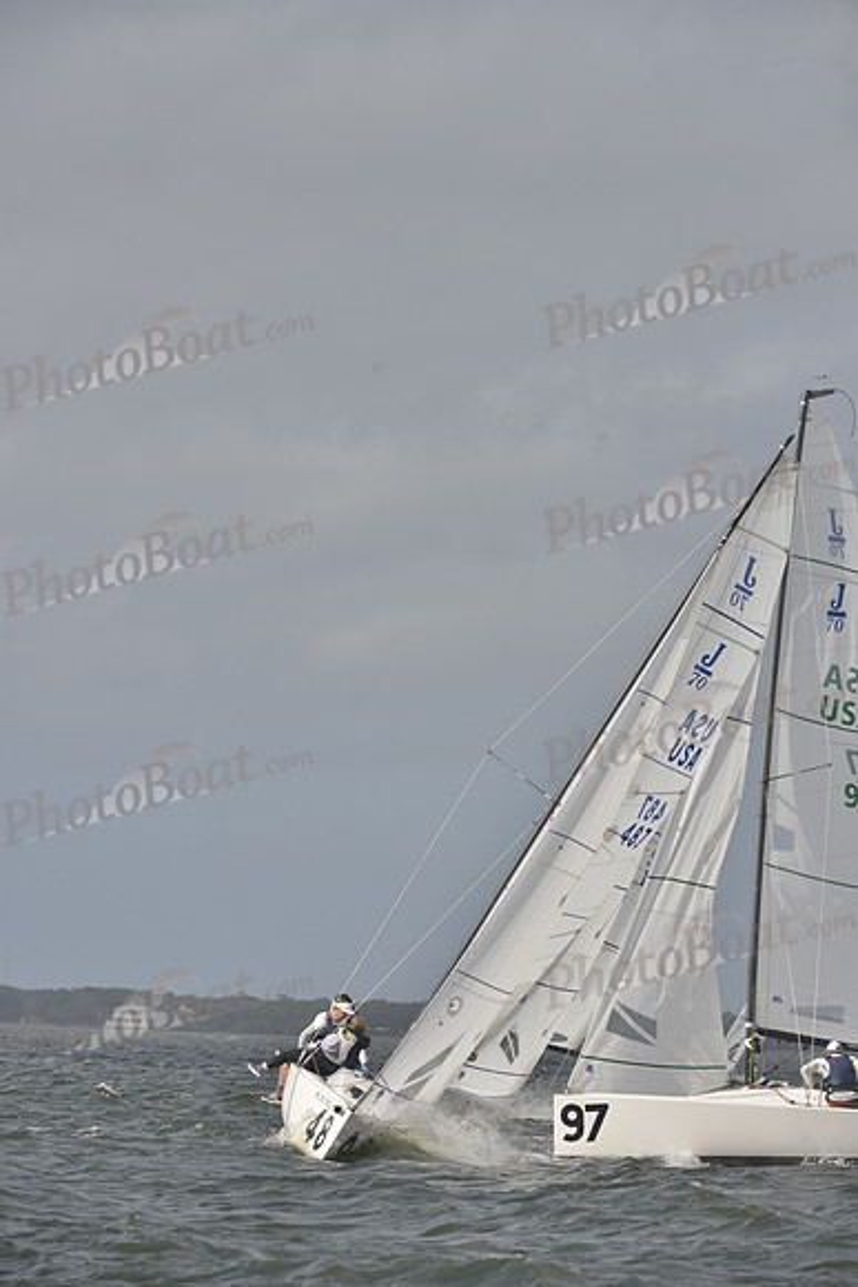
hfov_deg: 6.2
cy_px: 644
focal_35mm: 220
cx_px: 429
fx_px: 7860
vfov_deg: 9.4
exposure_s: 1/1600
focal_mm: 220
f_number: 9
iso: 400
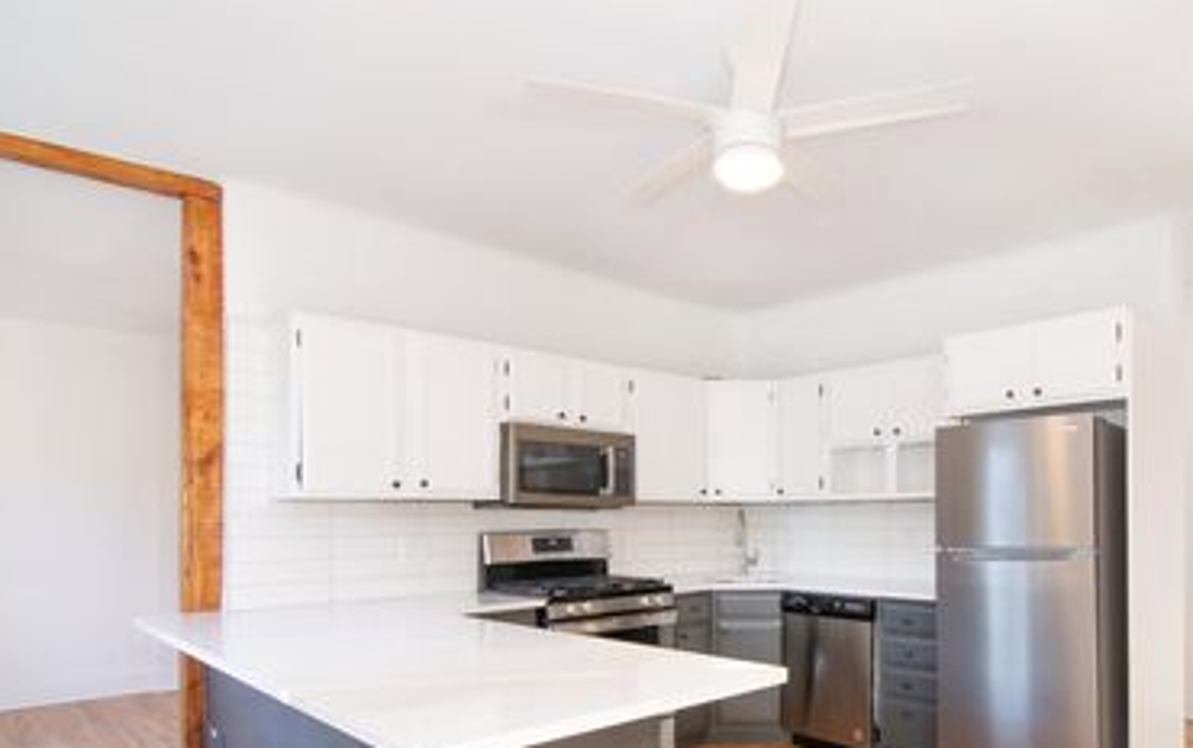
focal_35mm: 23
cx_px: 774
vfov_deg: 52.6
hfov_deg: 75.9
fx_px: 738
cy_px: 505
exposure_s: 1/15
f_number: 9
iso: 400
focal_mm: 11
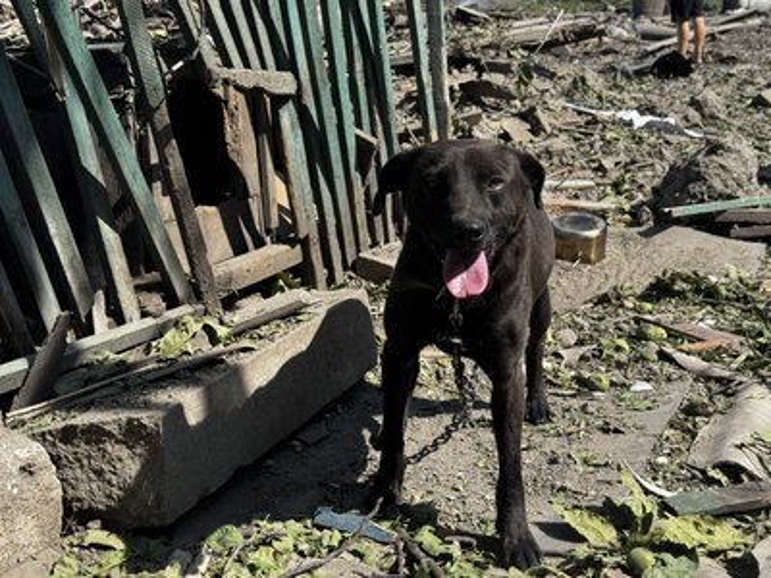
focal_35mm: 48
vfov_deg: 30.3
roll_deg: +0.9
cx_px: 386
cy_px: 289
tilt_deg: -15.4
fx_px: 1069
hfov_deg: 39.7
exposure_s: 1/2415
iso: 64
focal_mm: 6.76
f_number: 1.78
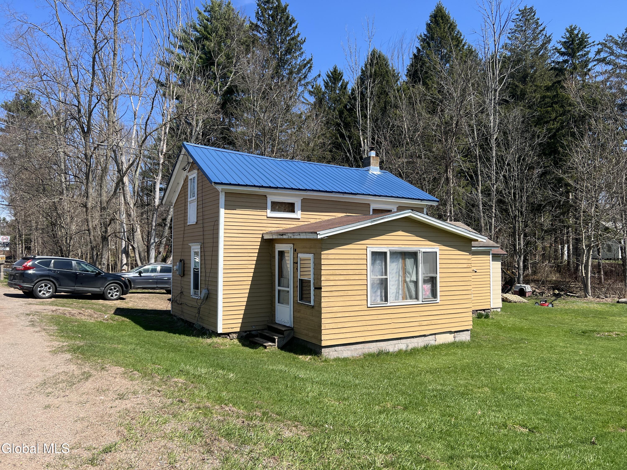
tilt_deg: +2.8
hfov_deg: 67.3
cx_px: 314
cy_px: 235
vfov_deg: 53.1
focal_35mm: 26
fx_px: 471
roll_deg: -0.6
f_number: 1.5
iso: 50
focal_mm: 5.7
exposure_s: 1/3257
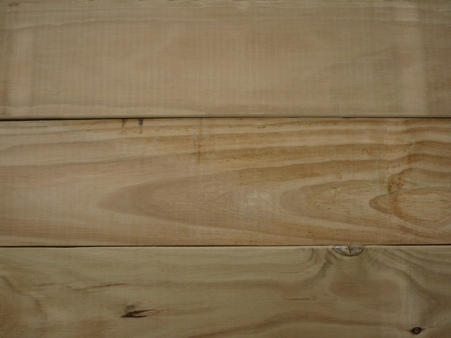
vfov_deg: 42.9
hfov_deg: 55.4
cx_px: 226
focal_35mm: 33
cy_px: 169
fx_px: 430
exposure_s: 1/800
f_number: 2.8
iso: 80
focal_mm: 5.5
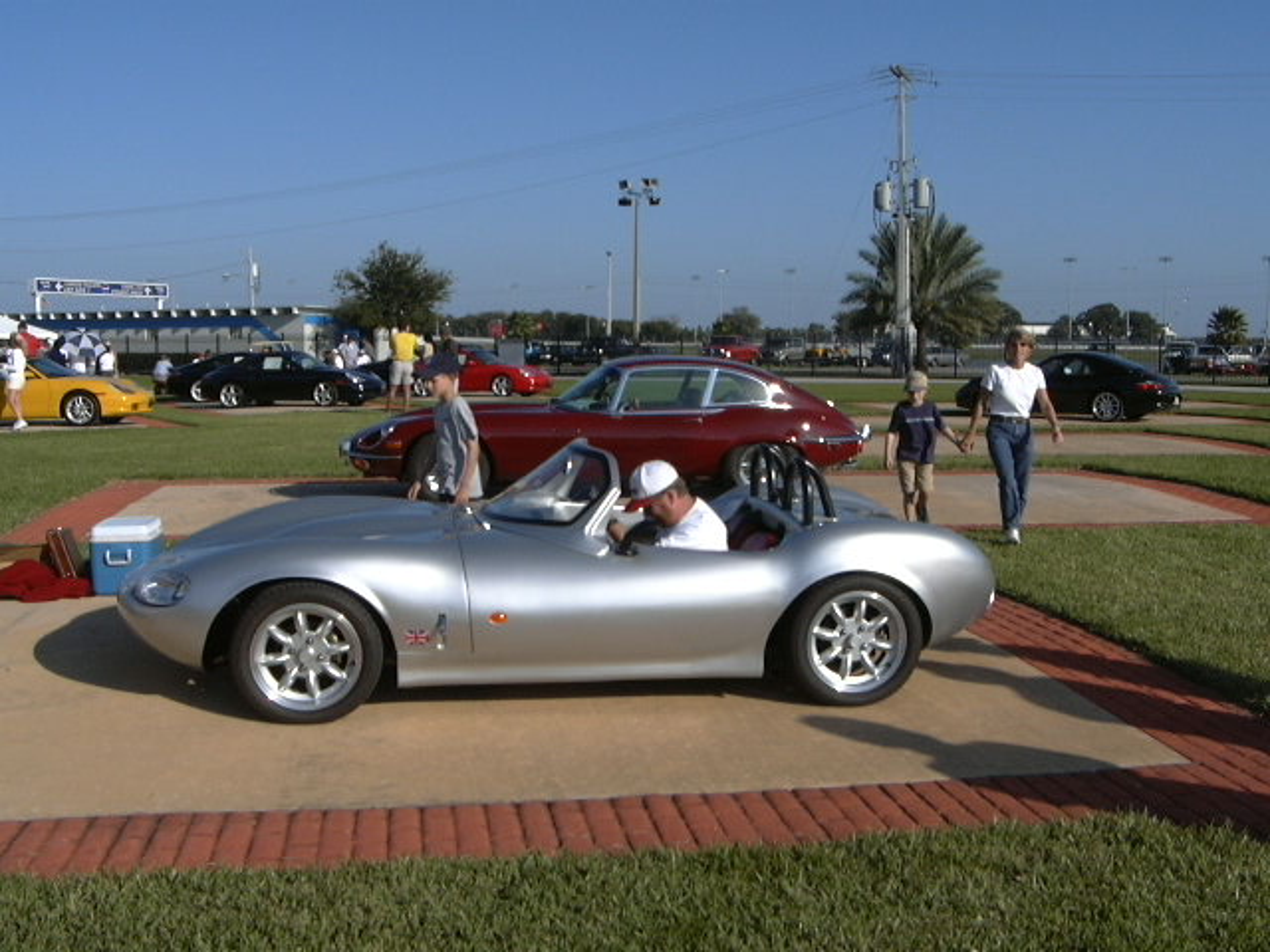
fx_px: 1284
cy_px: 476
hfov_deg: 52.6
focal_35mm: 35
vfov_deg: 40.7
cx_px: 635
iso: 100
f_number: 8
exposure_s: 1/349
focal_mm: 5.4
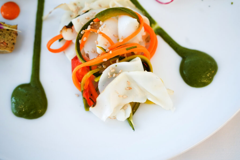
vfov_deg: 37.9
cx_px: 120
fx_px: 233
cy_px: 80
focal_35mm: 35
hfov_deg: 54.4
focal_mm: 35
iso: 1600
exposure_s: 1/160
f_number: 3.2
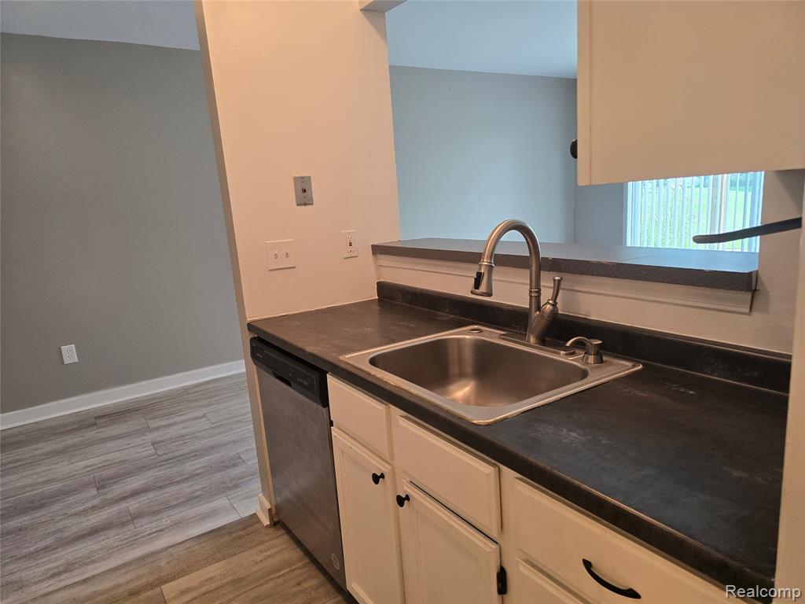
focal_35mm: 23
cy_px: 302
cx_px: 402
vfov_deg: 58.9
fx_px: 535
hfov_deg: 73.9
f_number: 1.7
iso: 250
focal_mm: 6.3
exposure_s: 1/120
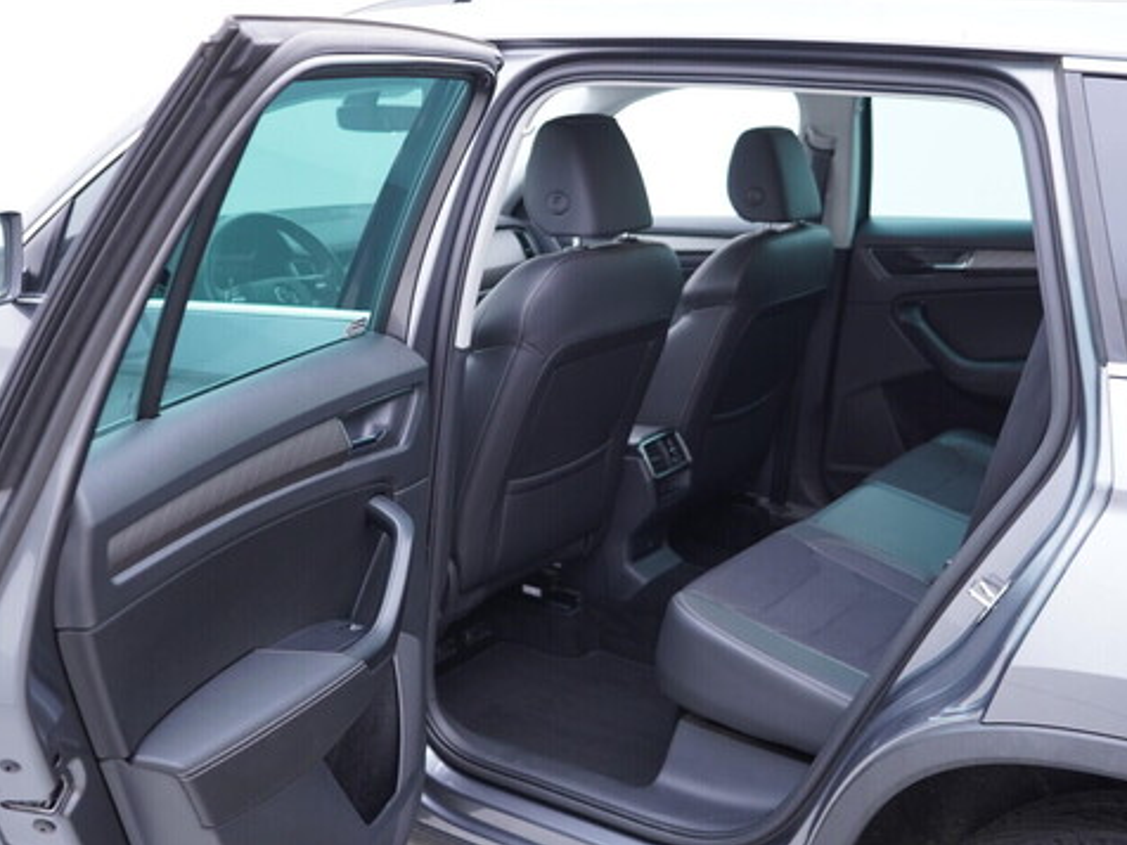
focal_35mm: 40
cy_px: 413
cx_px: 606
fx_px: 1302
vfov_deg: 36.0
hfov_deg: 46.8
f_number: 2.8
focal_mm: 24
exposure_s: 1/40
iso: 200
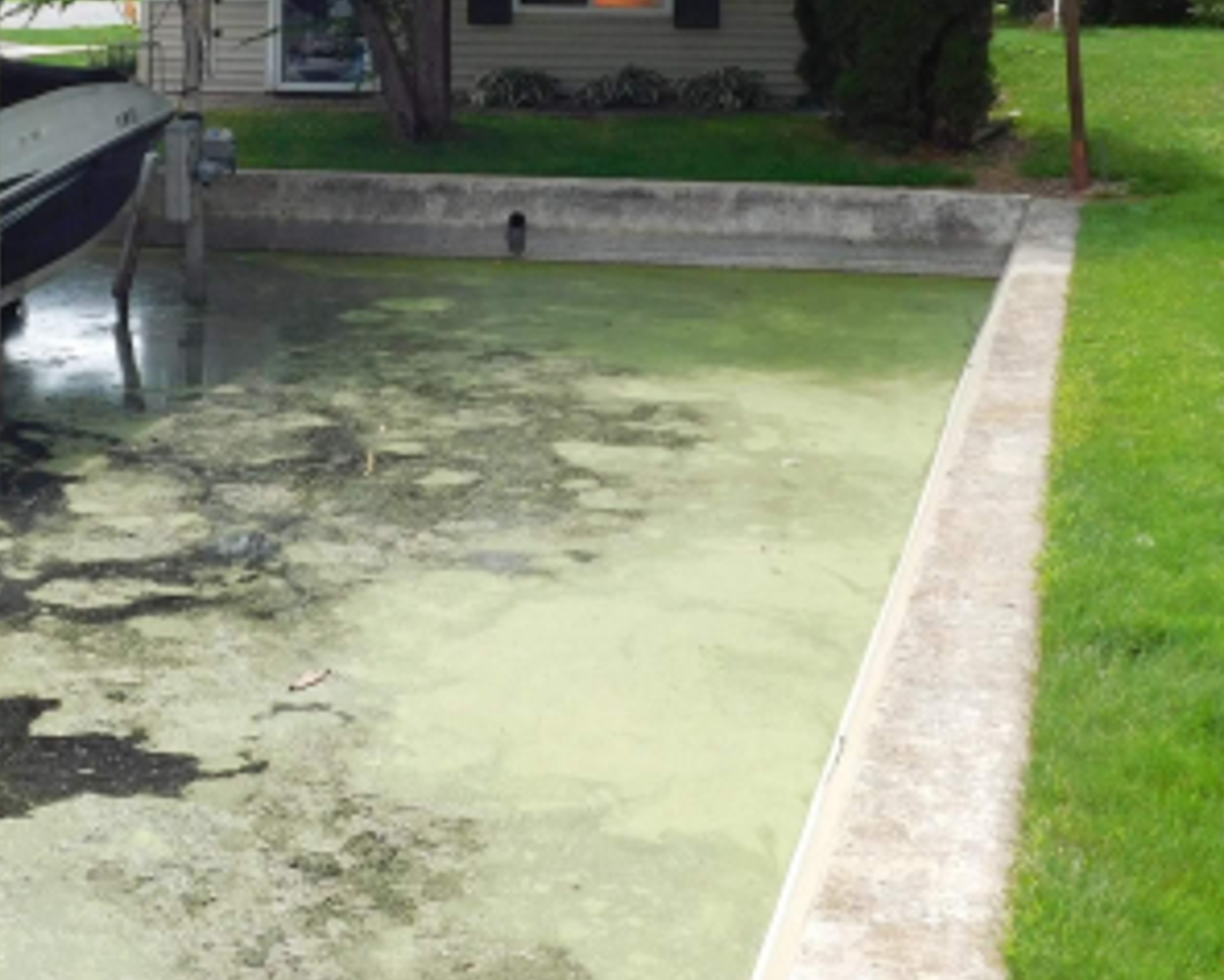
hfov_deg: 28.2
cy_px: 141
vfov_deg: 22.7
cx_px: 263
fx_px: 2392
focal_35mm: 66
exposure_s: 1/500
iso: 125
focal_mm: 5.3
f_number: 3.2
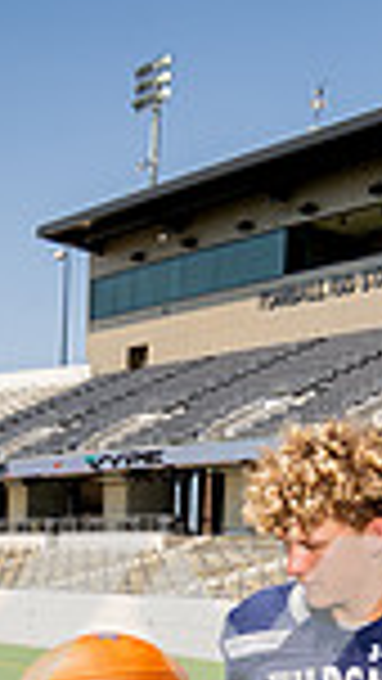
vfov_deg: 23.2
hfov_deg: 15.8
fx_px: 1350
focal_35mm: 75
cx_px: 369
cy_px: 995
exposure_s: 1/250
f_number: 7.1
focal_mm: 24
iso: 100
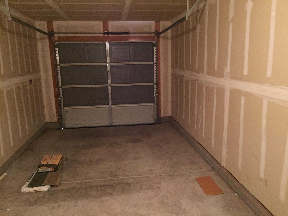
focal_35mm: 29
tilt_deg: -10.8
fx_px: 241
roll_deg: +1.4
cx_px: 144
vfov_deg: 48.2
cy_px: 108
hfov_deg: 61.7
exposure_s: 1/15
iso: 500
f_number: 2.2
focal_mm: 4.15
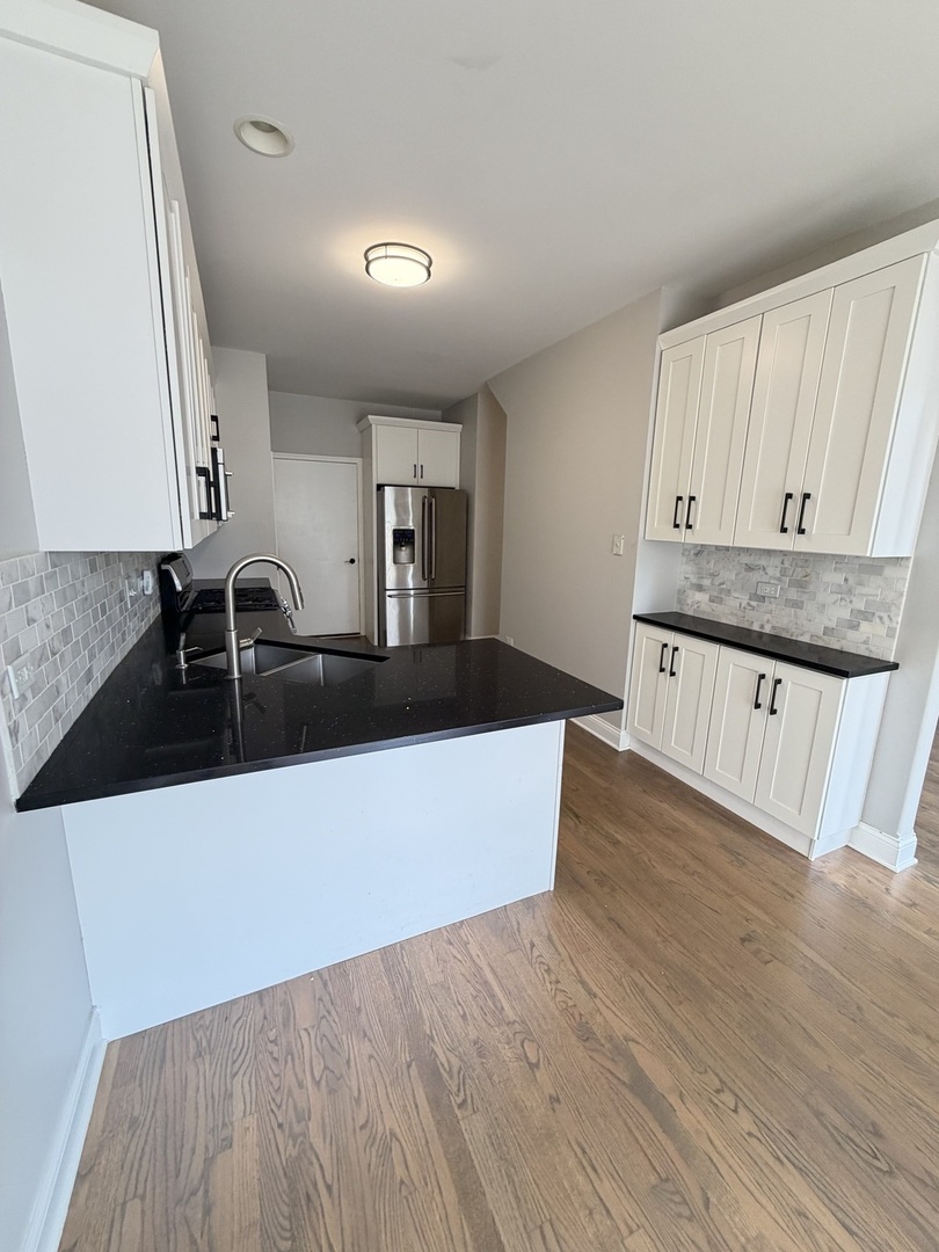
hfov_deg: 85.7
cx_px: 470
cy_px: 626
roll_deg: -1.2
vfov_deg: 102.1
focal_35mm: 14
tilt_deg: -12.1
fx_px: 506
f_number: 2.2
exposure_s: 1/60
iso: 160
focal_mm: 2.22
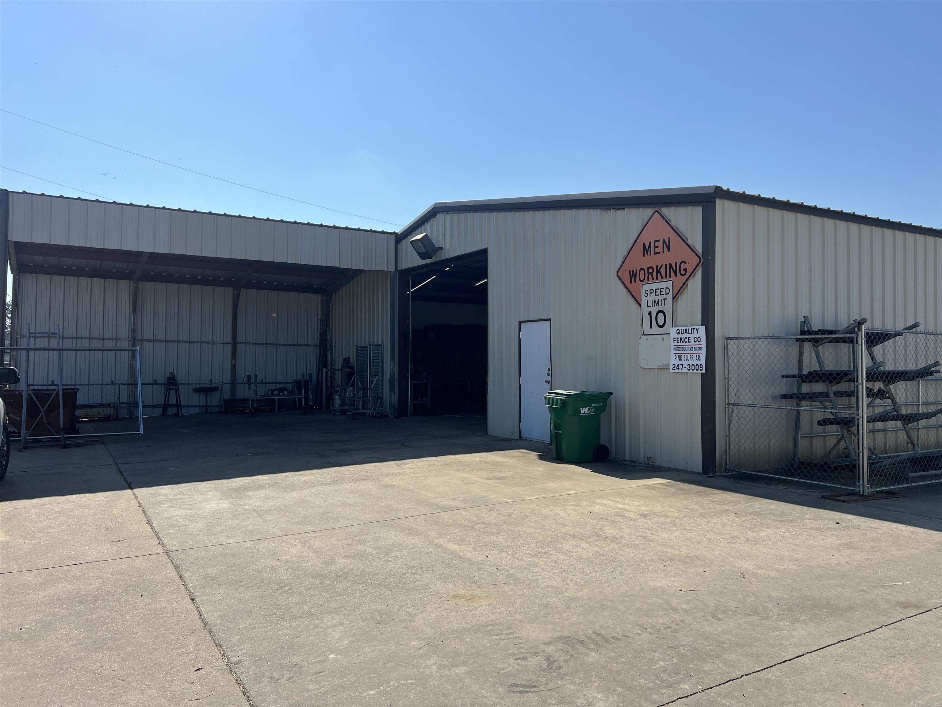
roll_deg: +0.3
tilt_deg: +2.7
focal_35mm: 26
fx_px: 708
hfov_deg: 67.3
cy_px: 354
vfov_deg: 53.1
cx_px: 471
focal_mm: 5.7
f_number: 1.5
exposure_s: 1/6579
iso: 50
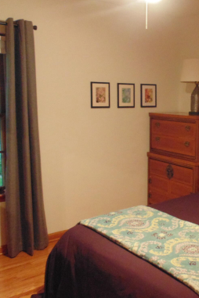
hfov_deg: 31.6
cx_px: 185
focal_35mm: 40
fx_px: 332
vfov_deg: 48.4
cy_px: 140
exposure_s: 1/15
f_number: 3.1
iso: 400
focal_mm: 4
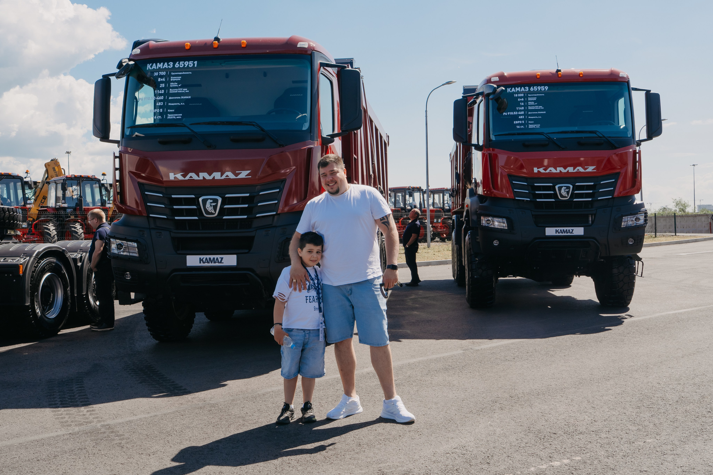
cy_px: 238
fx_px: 713
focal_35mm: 36
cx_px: 356
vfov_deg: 36.9
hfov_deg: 53.1
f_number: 14
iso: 160
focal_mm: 36
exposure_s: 1/160
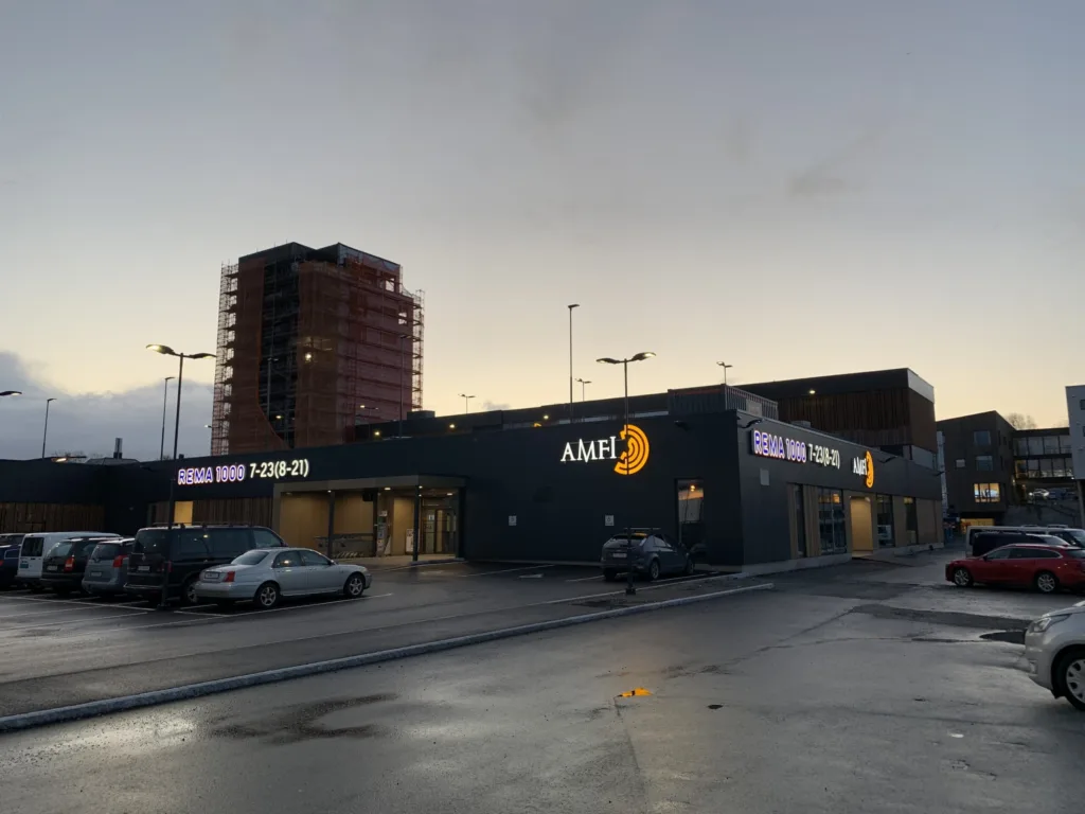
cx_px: 542
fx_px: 815
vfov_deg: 53.1
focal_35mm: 26
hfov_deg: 67.3
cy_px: 407
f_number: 1.8
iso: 32
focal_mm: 4.25
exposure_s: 1/122
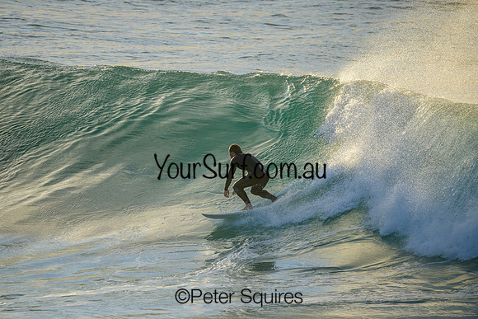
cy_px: 160
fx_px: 10624
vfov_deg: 1.7
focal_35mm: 800
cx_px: 239
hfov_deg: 2.6
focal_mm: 800
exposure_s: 1/2000
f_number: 6.3
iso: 450
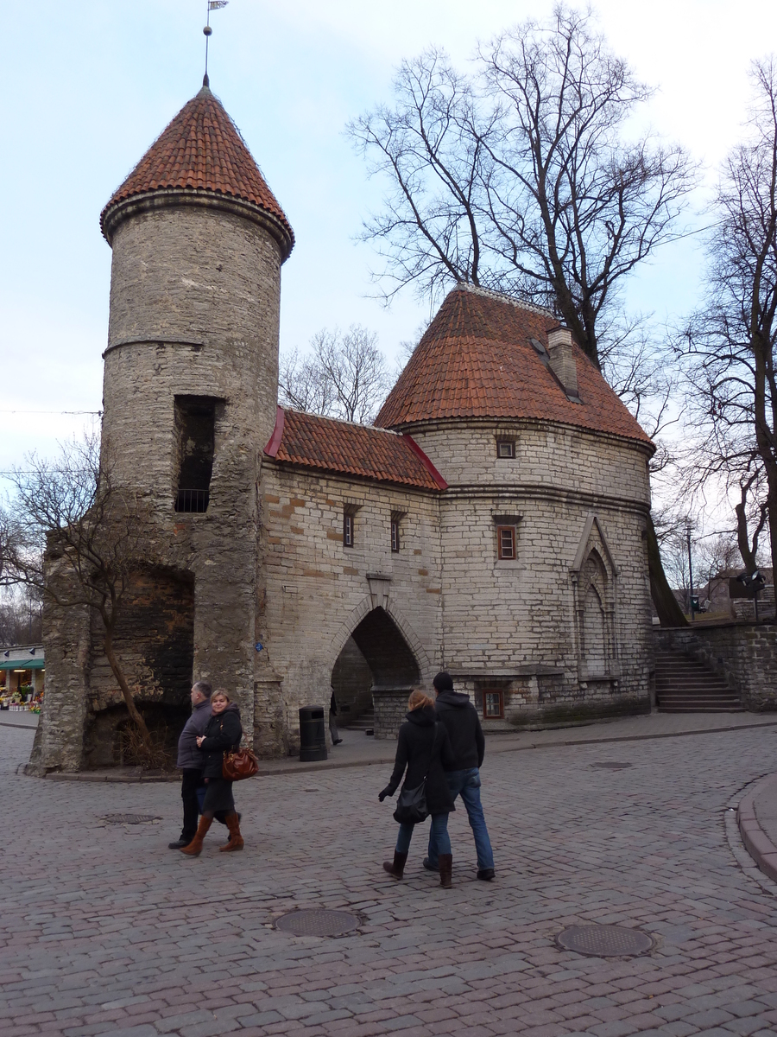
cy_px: 518
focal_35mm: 30
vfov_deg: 60.0
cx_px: 388
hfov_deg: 46.8
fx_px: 898
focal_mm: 5
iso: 80
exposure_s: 1/80
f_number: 3.4
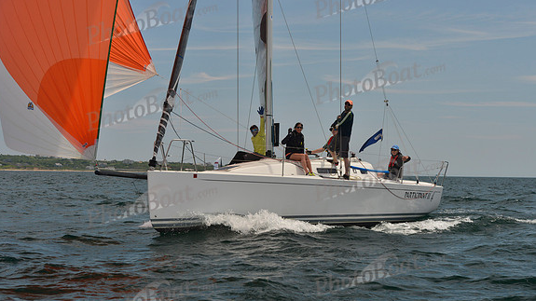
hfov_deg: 28.6
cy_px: 142
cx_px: 267
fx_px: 1051
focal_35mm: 74
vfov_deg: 16.3
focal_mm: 70
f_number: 7.1
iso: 400
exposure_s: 1/800
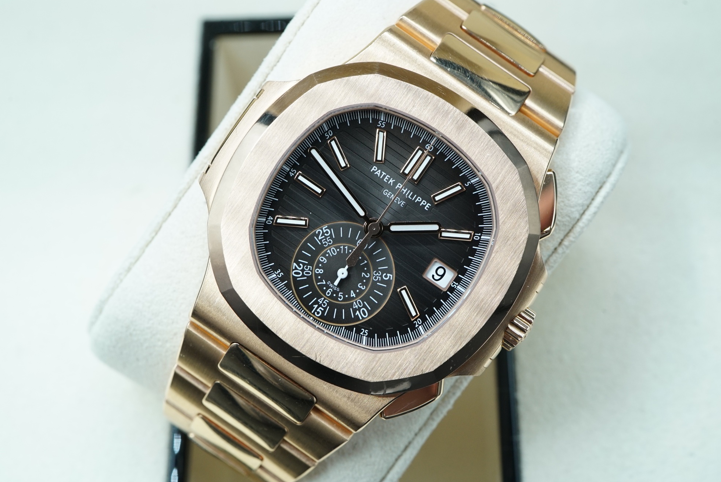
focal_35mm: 51
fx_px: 1022
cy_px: 241
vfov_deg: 26.5
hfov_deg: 38.9
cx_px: 367
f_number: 9
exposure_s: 1/80
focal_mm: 50
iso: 1000
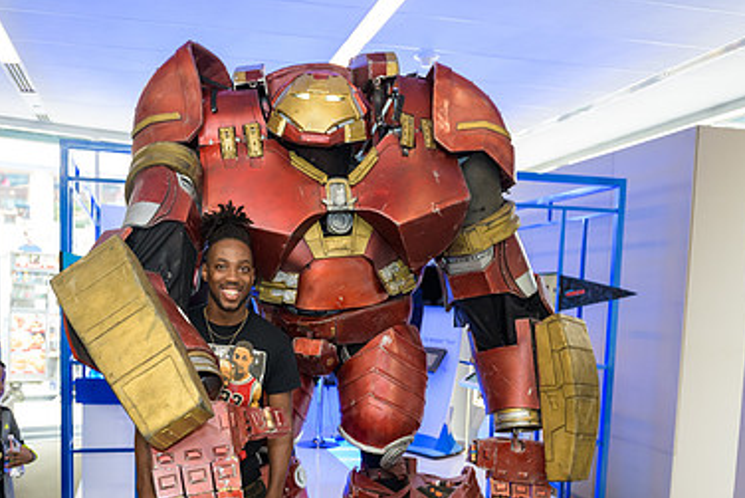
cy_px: 380
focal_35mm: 37
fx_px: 766
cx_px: 317
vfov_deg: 35.1
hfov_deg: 51.7
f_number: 3.2
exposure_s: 1/125
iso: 800
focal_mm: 24
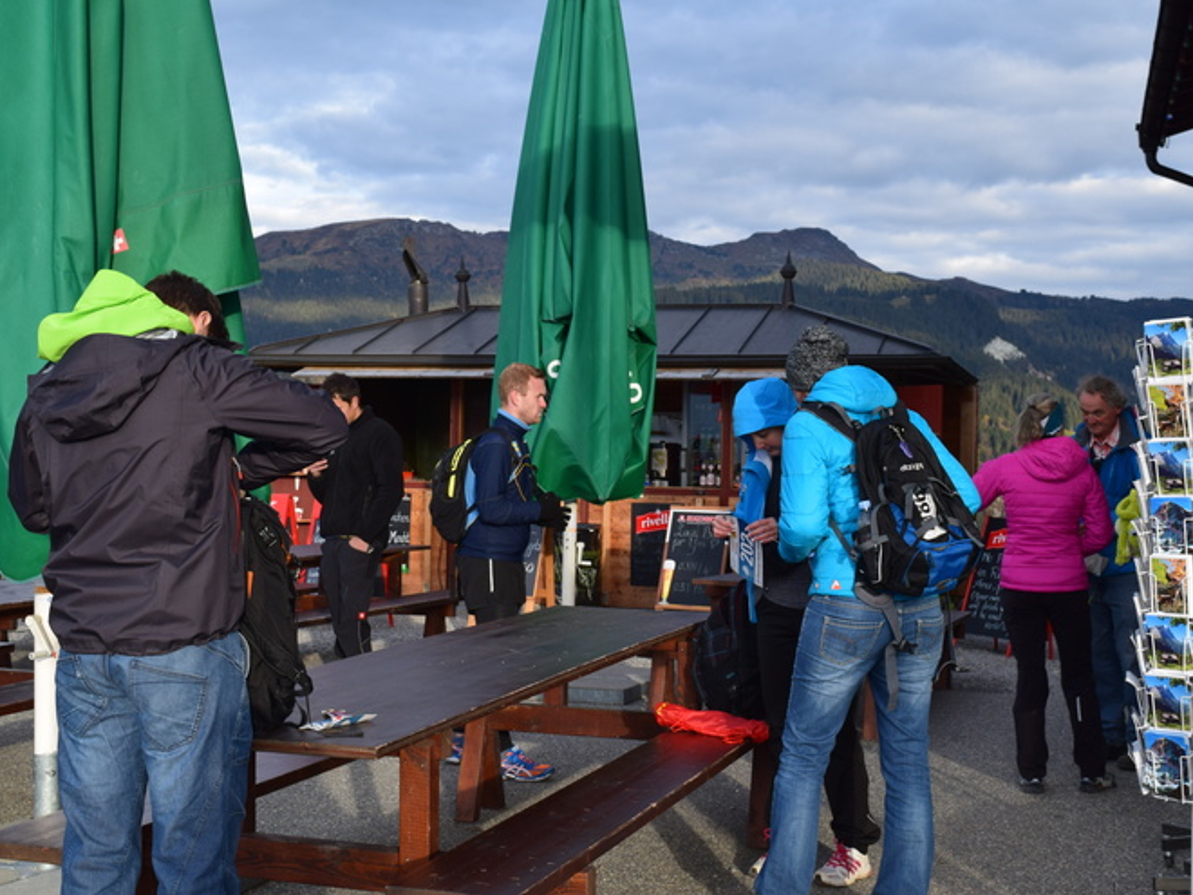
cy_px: 447
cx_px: 654
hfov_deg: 40.0
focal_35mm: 48
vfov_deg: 30.5
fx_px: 1639
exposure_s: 1/200
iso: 400
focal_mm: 29
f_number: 10
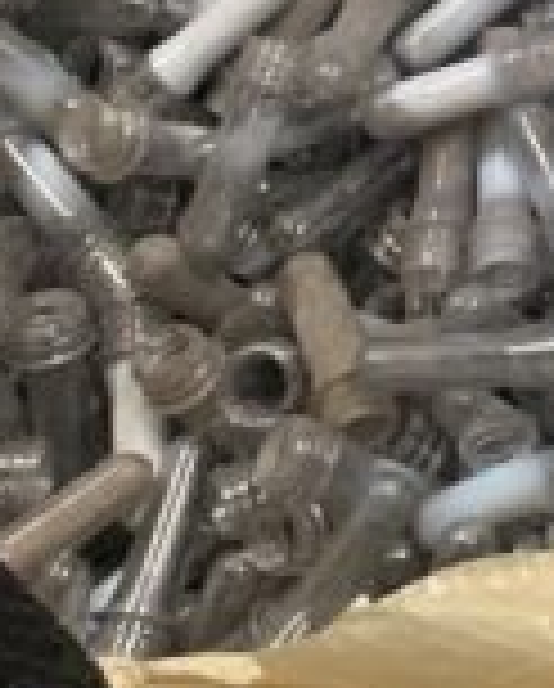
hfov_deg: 10.7
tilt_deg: -56.9
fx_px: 2595
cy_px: -396
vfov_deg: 14.0
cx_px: 1270
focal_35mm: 127
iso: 400
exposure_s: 1/46
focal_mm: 4.25
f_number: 1.8
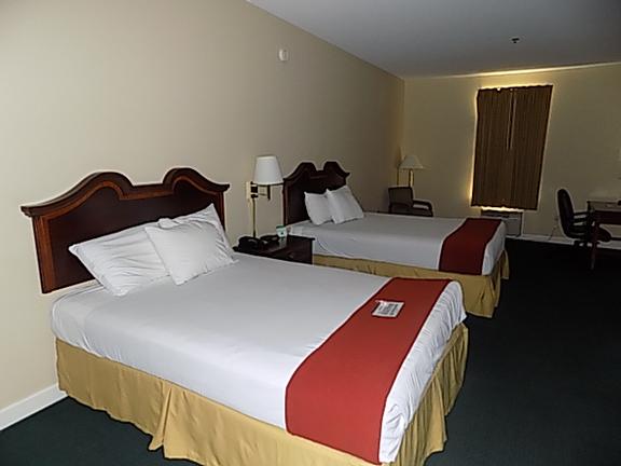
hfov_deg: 73.9
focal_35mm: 23
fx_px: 413
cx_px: 310
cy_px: 233
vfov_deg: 58.9
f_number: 3.1
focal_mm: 4
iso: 200
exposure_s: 1/30
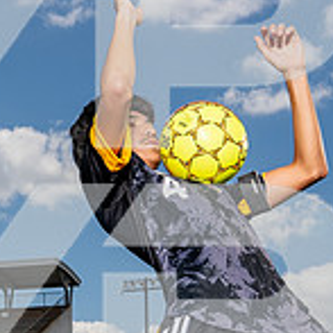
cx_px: 59
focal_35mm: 98
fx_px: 1067
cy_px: 304
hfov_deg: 17.6
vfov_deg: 17.5
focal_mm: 25
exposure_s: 1/250
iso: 100
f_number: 13
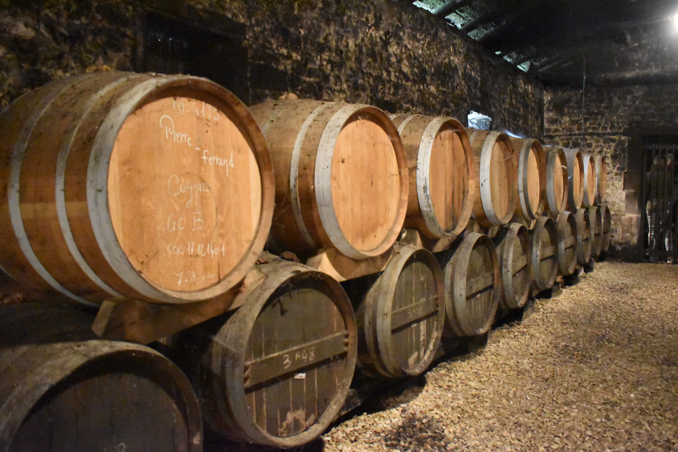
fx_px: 508
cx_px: 339
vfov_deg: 47.9
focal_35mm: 27
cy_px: 226
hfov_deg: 67.4
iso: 12800
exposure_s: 1/20
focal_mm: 18
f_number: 3.5
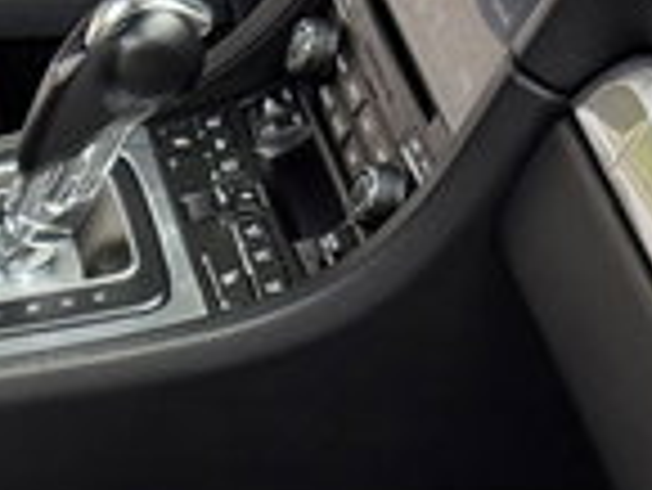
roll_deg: +0.0
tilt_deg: -44.4
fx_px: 3186
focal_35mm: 169
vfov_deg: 8.3
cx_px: -661
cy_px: 1025
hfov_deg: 10.7
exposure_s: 1/218
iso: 160
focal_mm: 6.76
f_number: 1.78
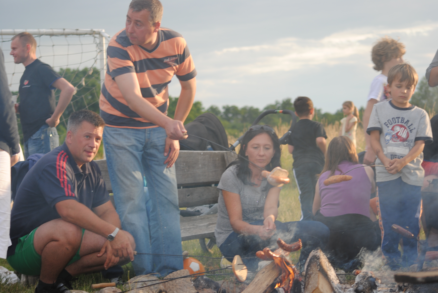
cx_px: 219
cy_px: 146
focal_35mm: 105
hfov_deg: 19.4
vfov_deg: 13.1
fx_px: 1279
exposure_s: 1/125
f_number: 4
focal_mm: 70
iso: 100
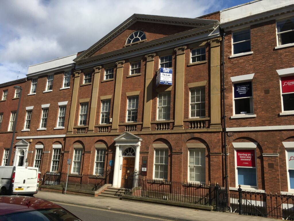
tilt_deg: +13.5
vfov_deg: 48.2
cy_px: 110
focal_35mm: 29
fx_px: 246
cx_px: 147
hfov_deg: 61.7
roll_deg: -2.3
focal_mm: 4.15
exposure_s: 1/1832
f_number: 2.2
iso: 25
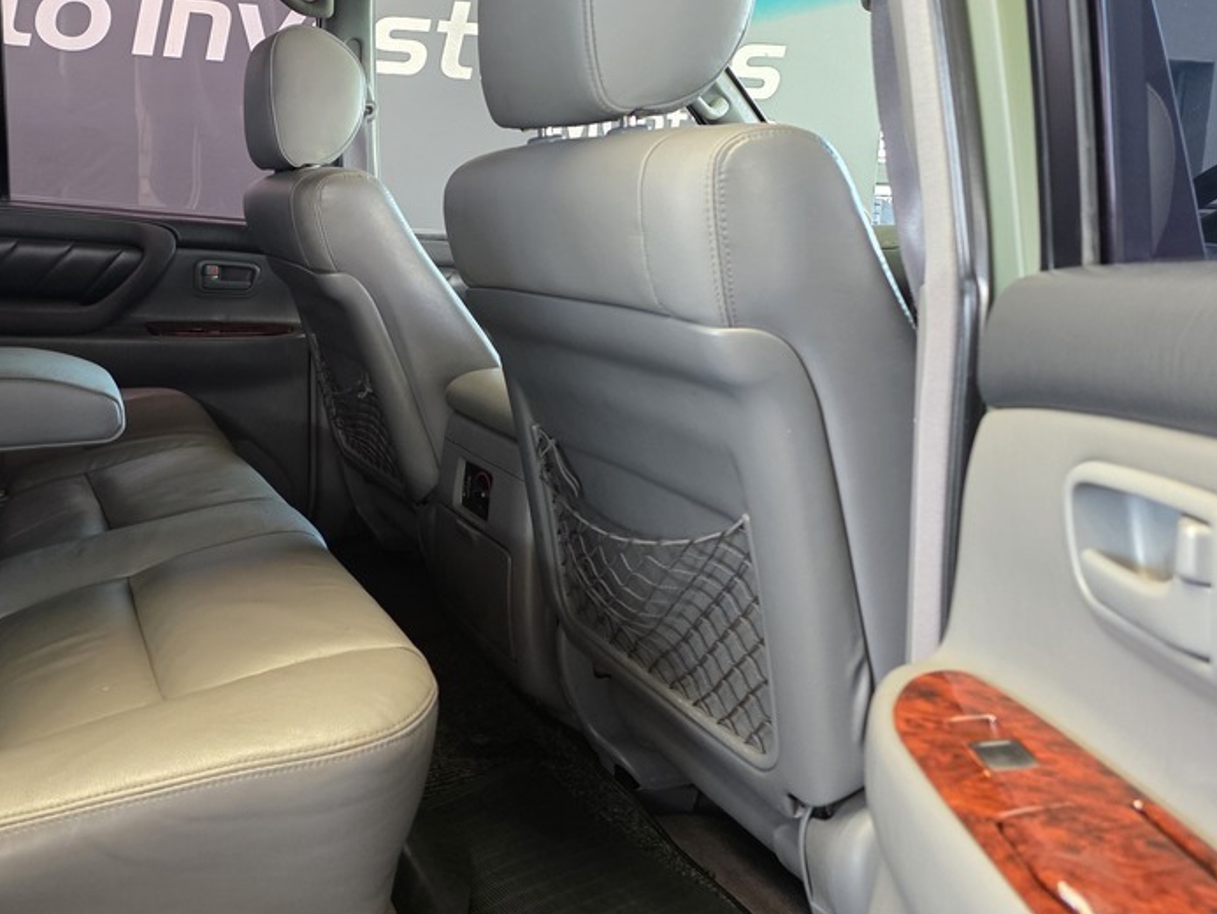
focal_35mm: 34
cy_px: 345
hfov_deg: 52.2
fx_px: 1196
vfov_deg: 41.5
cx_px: 344
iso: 320
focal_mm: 6.25
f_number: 1.7
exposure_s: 1/100
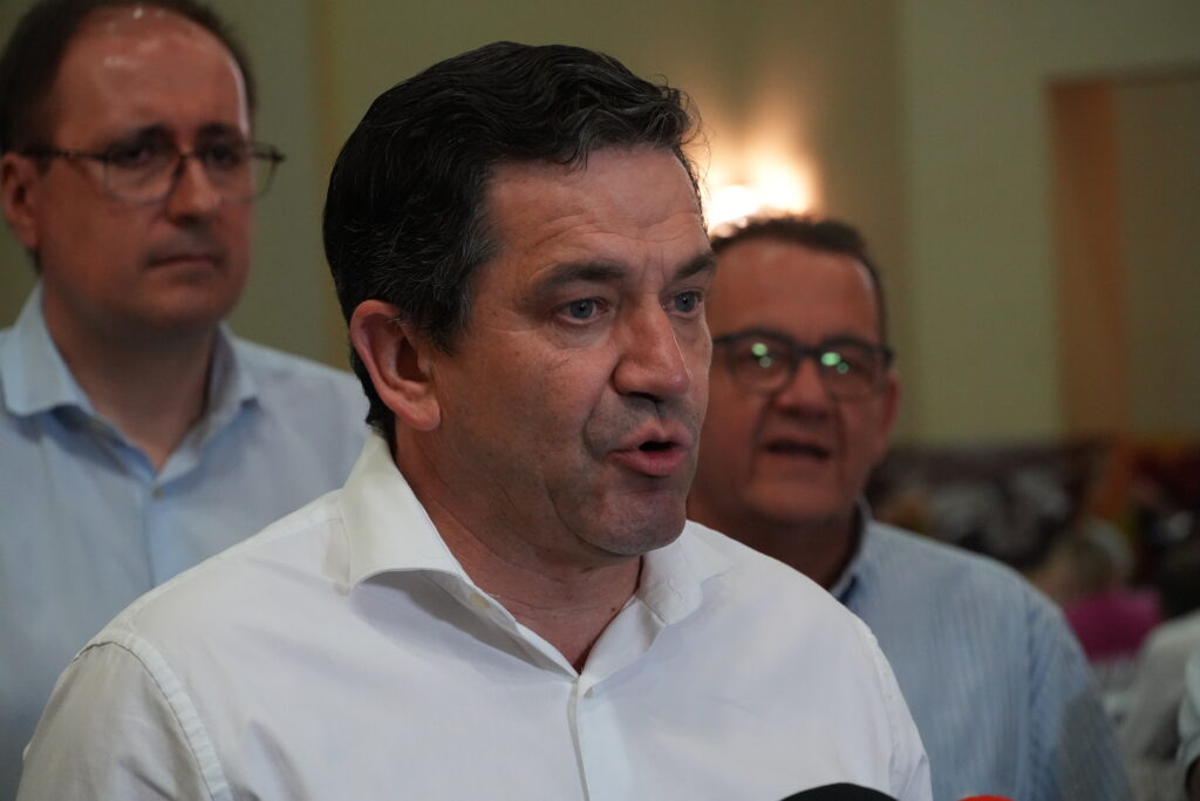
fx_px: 4950
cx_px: 600
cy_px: 400
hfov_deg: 13.8
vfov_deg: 9.2
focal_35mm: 148
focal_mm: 99
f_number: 5.6
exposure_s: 1/125
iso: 3200
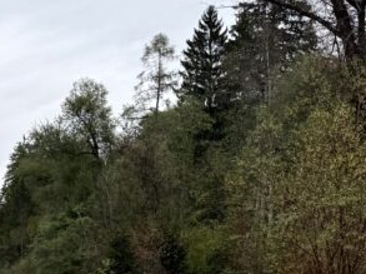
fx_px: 887
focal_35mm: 84
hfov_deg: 19.7
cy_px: 288
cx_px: -211
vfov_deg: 17.1
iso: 80
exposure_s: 1/955
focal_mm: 6.76
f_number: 1.78
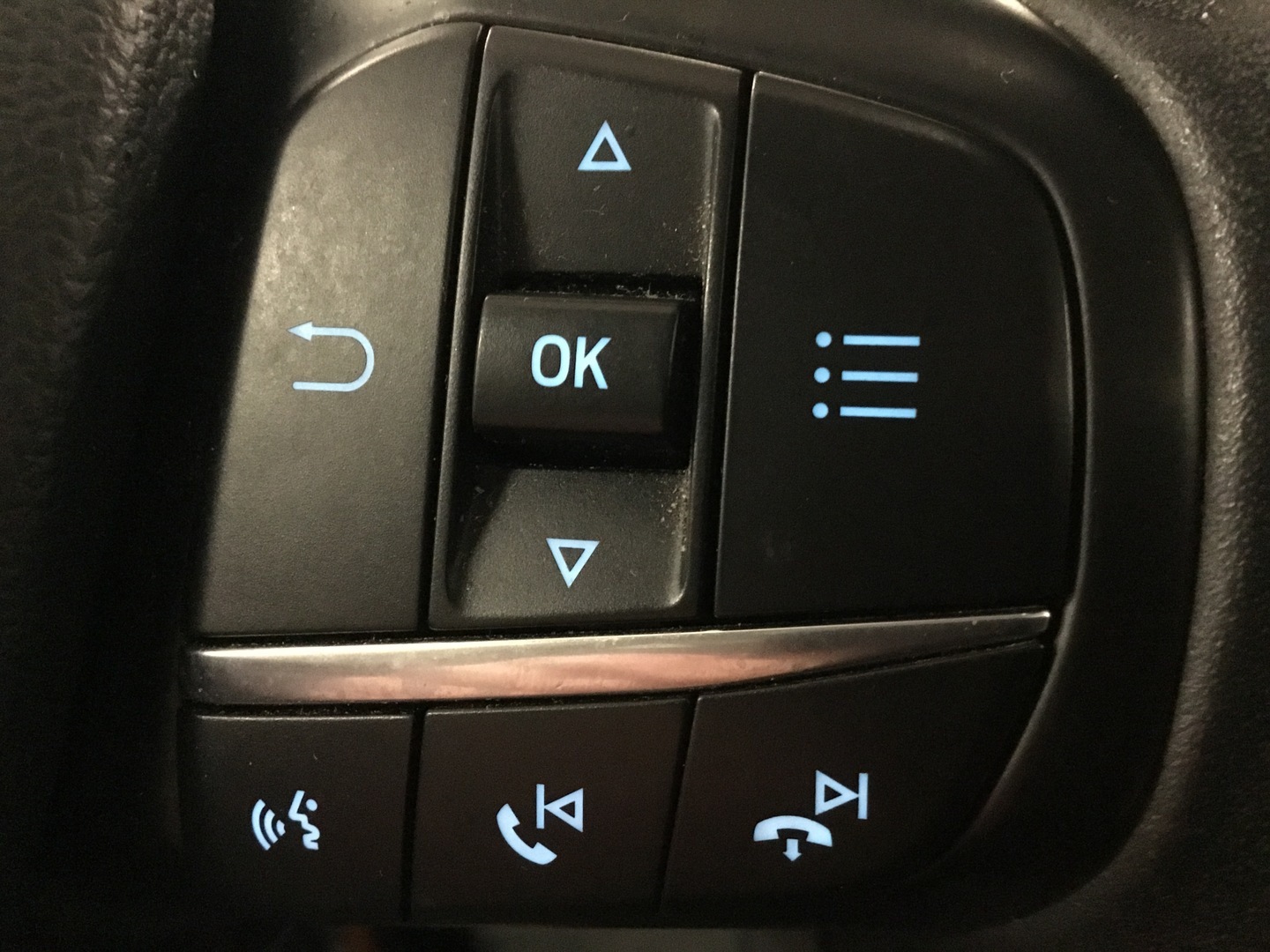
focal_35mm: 31
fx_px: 1137
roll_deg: +3.2
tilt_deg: -34.9
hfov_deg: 58.4
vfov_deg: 45.4
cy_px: 476
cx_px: 635
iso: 800
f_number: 2.4
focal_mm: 3.3
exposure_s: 1/17
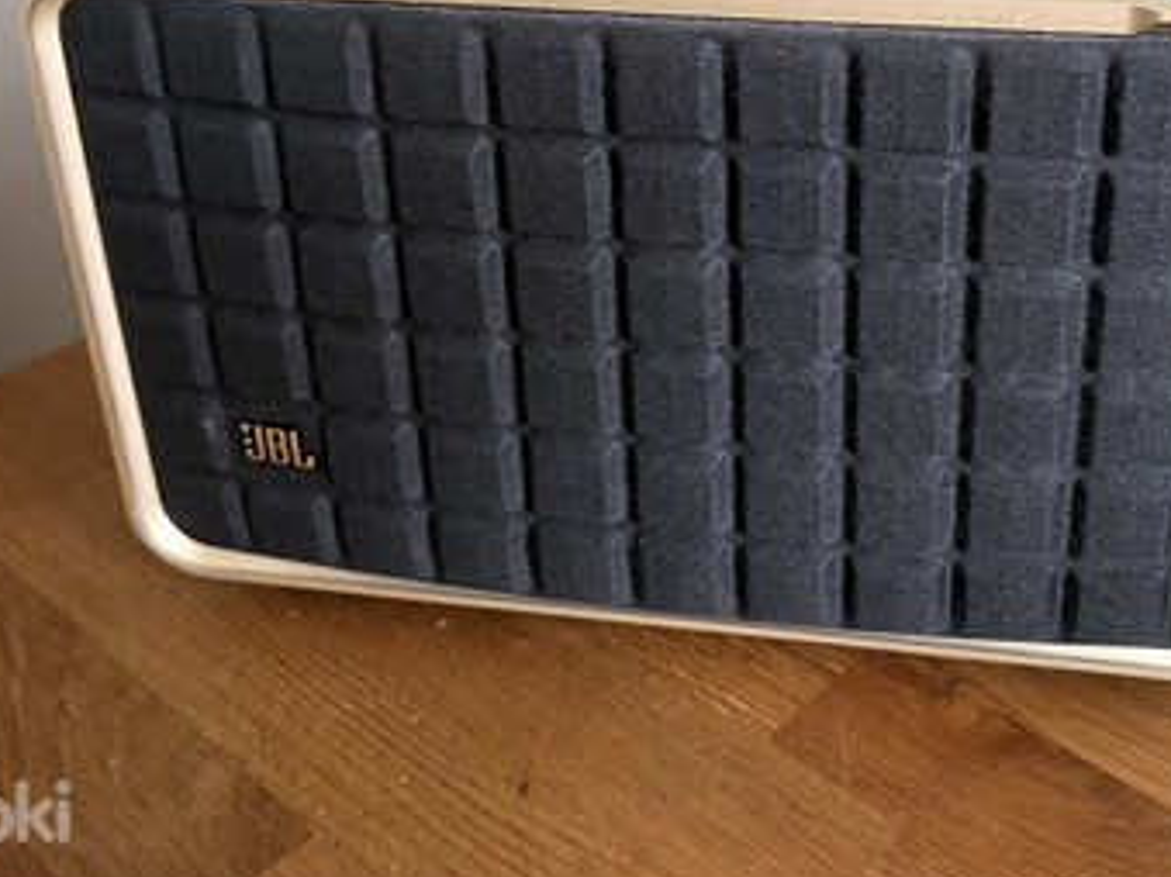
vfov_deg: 30.6
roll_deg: +0.0
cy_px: 155
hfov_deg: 40.8
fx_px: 1556
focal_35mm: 46
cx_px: 763
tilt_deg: -24.5
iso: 500
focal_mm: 5.96
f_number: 1.6
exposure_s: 1/40
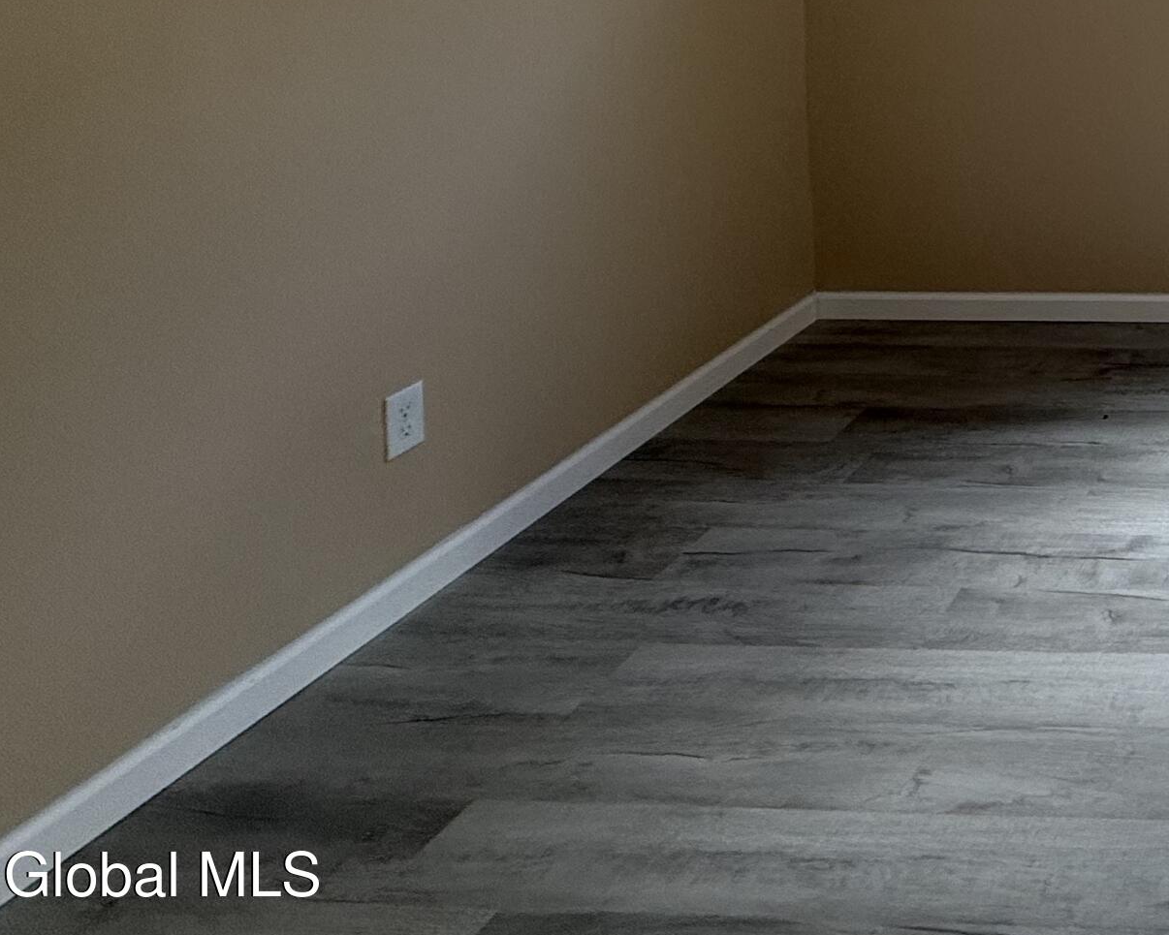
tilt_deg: -2.3
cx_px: 1452
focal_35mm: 34
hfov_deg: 37.5
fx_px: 1176
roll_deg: +0.4
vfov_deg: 36.2
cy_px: -115
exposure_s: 1/99
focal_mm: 2.22
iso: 125
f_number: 2.2
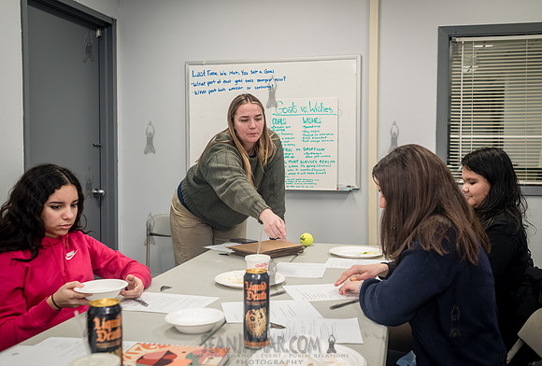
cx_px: 282
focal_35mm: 37
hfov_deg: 51.6
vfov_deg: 36.2
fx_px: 561
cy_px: 183
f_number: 4.5
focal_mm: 35
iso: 2500
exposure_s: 1/320
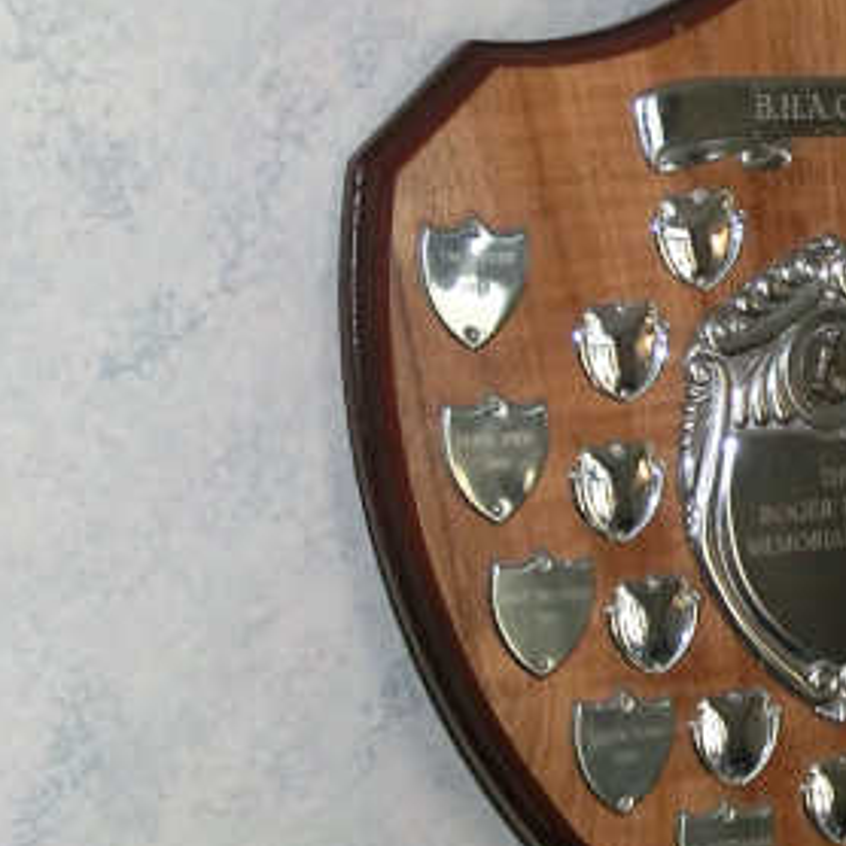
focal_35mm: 120
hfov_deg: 14.4
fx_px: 3318
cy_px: 456
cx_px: 779
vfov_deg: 14.5
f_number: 4.6
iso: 400
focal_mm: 11.1
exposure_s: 1/60
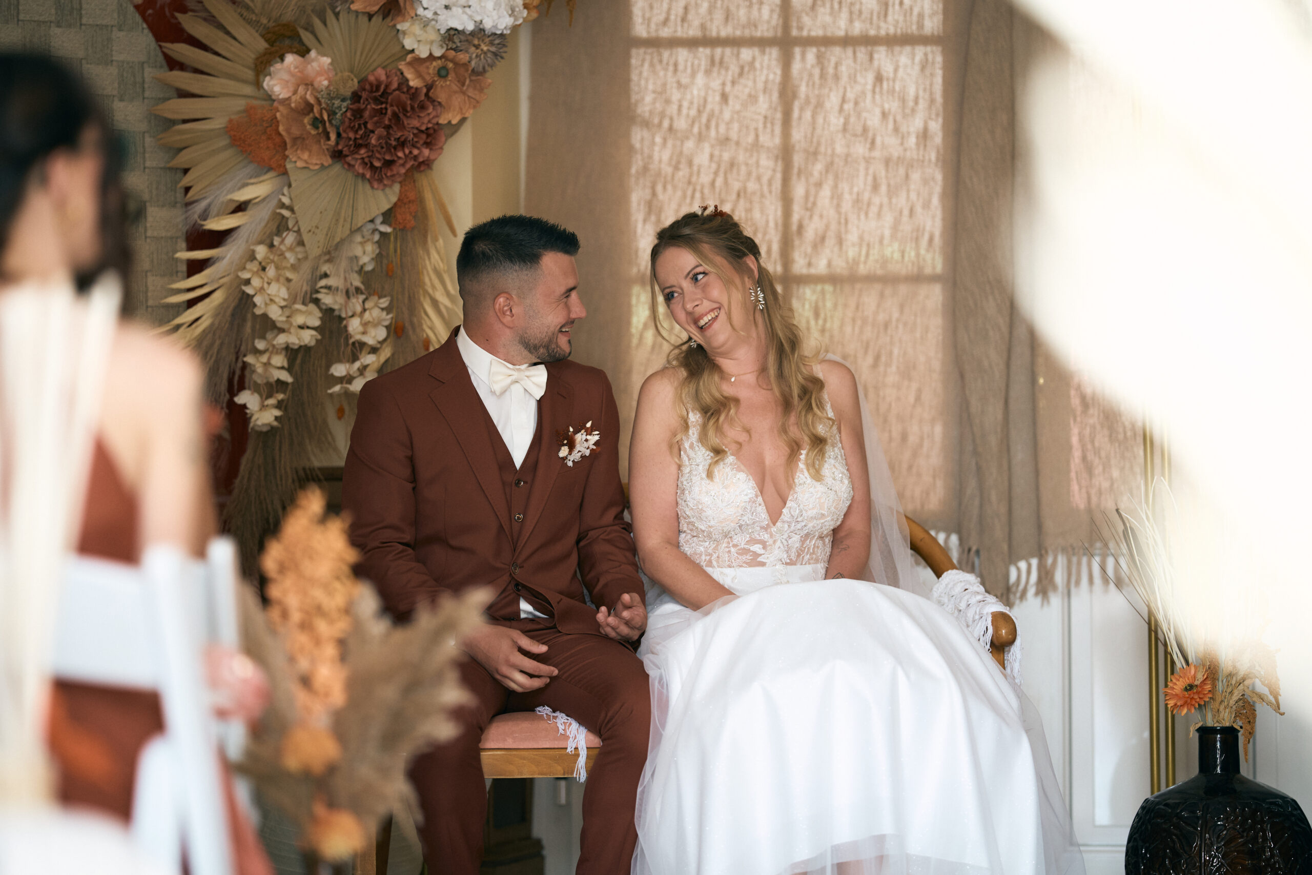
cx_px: 656
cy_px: 438
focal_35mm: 135
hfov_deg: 15.2
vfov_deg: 10.2
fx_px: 4920
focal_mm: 135
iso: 320
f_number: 1.8
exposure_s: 1/250
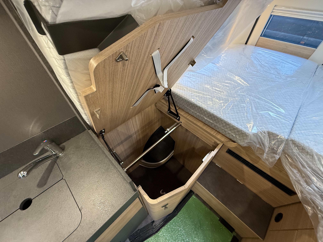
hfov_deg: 102.1
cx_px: 162
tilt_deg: -47.8
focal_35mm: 14
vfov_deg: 85.7
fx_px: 131
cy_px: 121
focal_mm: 2.22
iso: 400
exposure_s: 1/60
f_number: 2.2
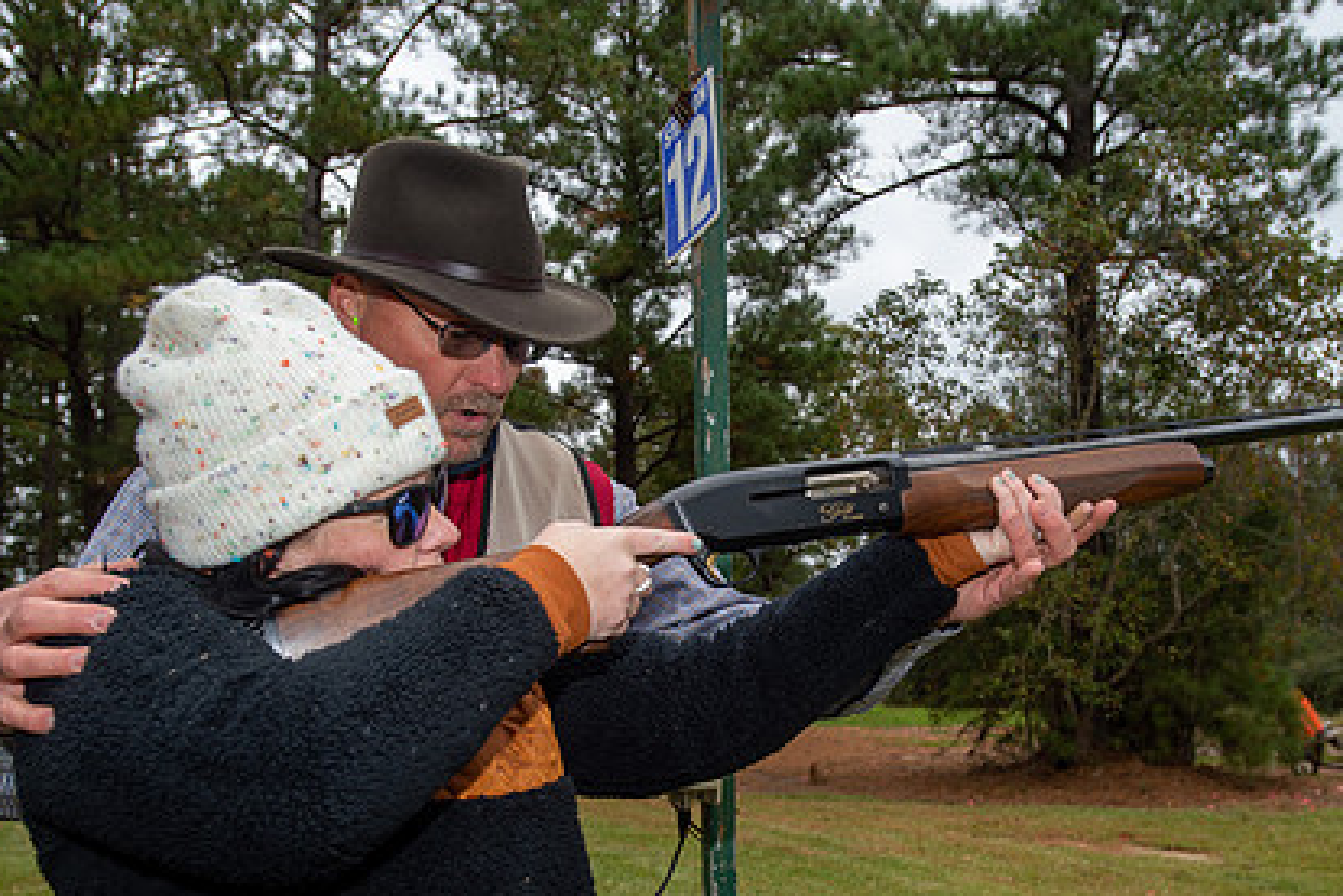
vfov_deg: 37.3
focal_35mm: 35
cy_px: 620
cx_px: 684
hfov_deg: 54.4
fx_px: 1306
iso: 320
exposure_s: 1/250
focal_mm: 25
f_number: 5
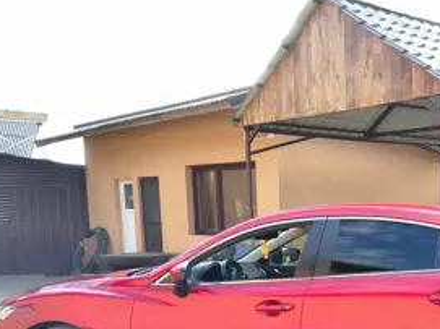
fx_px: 648
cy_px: 308
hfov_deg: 36.1
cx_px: 360
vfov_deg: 27.3
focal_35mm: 51
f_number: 1.8
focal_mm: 5.56
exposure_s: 1/181
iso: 100
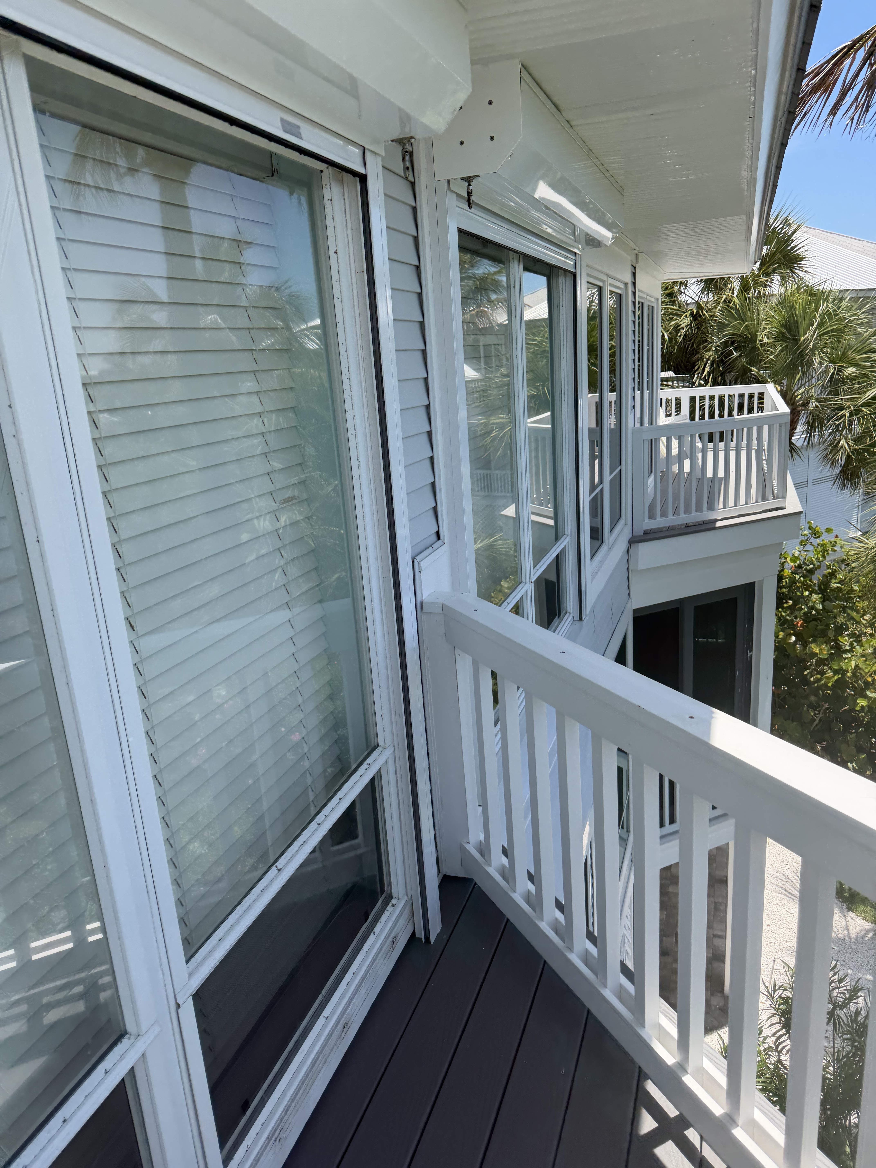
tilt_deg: -18.5
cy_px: 584
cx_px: 438
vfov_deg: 71.6
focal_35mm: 24
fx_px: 810
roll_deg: +5.8
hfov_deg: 56.8
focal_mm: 6.76
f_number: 1.78
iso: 100
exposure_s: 1/4167
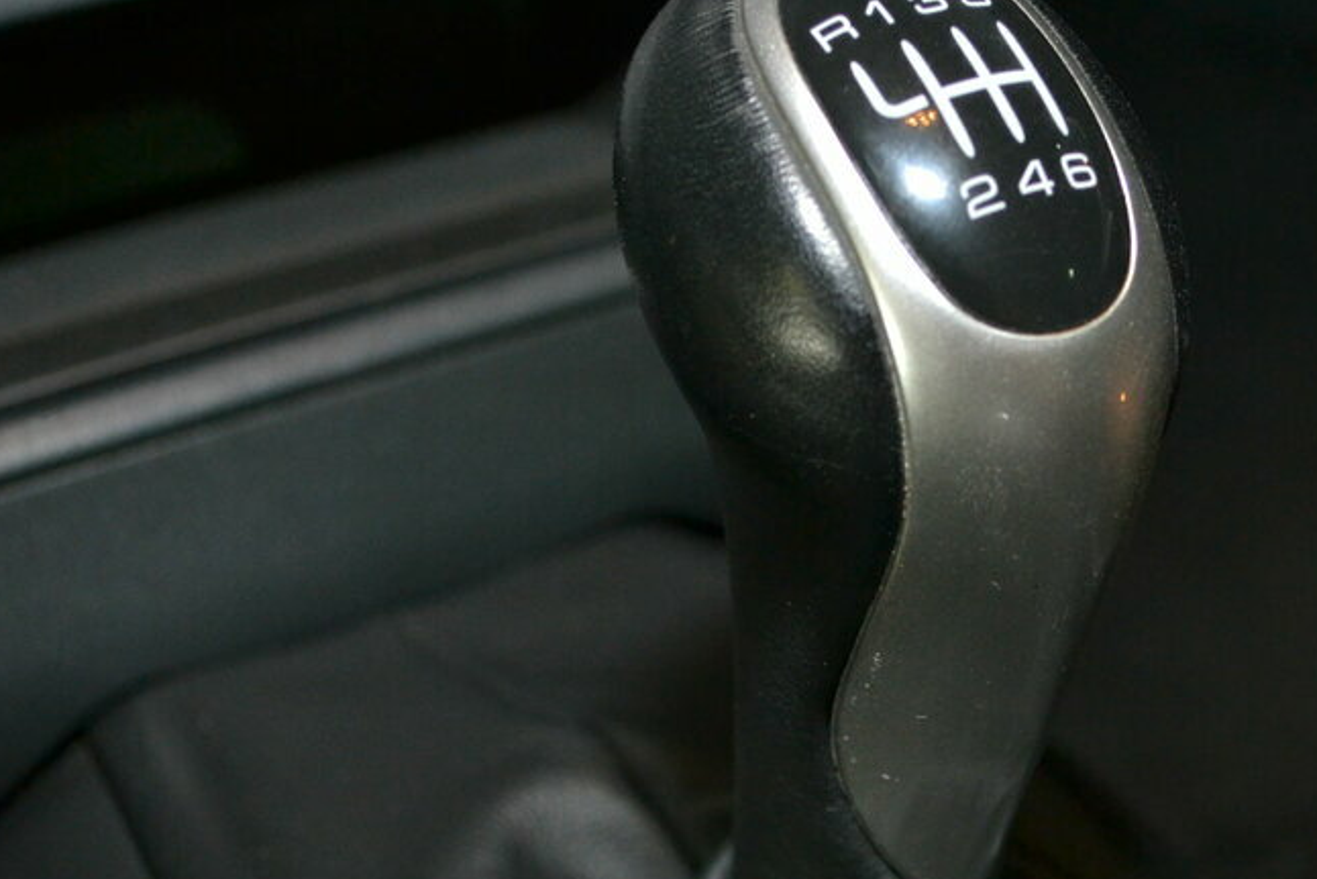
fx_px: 2854
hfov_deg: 25.7
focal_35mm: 78
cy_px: 453
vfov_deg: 17.5
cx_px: 970
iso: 800
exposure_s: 1/30
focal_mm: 28
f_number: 4.5
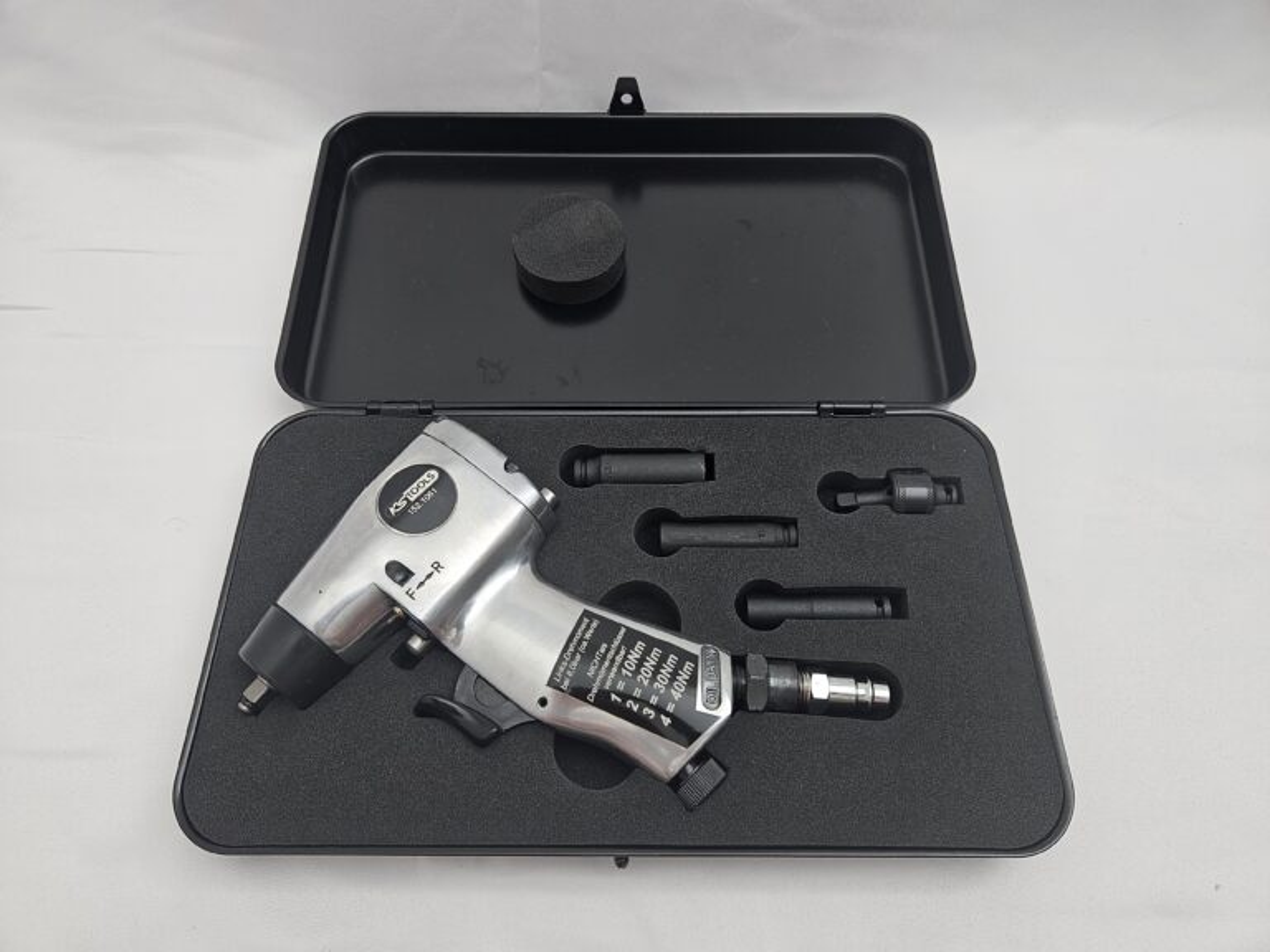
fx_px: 844
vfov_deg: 58.9
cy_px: 476
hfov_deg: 73.9
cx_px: 635
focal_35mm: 23
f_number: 1.8
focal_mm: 5.4
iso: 25
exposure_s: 1/100
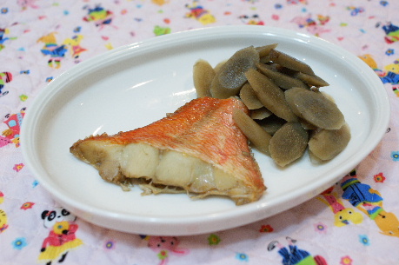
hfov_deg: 43.6
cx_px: 200
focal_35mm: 45
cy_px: 132
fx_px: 498
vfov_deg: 29.8
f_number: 5
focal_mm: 30
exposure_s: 1/20
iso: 400
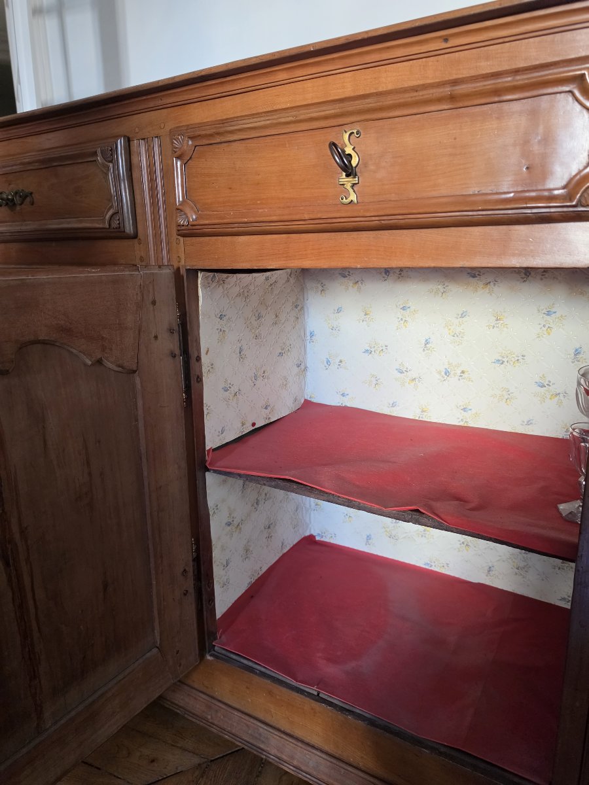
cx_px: 294
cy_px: 392
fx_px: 522
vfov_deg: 73.9
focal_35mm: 23
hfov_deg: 58.9
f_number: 1.4
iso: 640
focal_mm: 6.5
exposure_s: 1/120
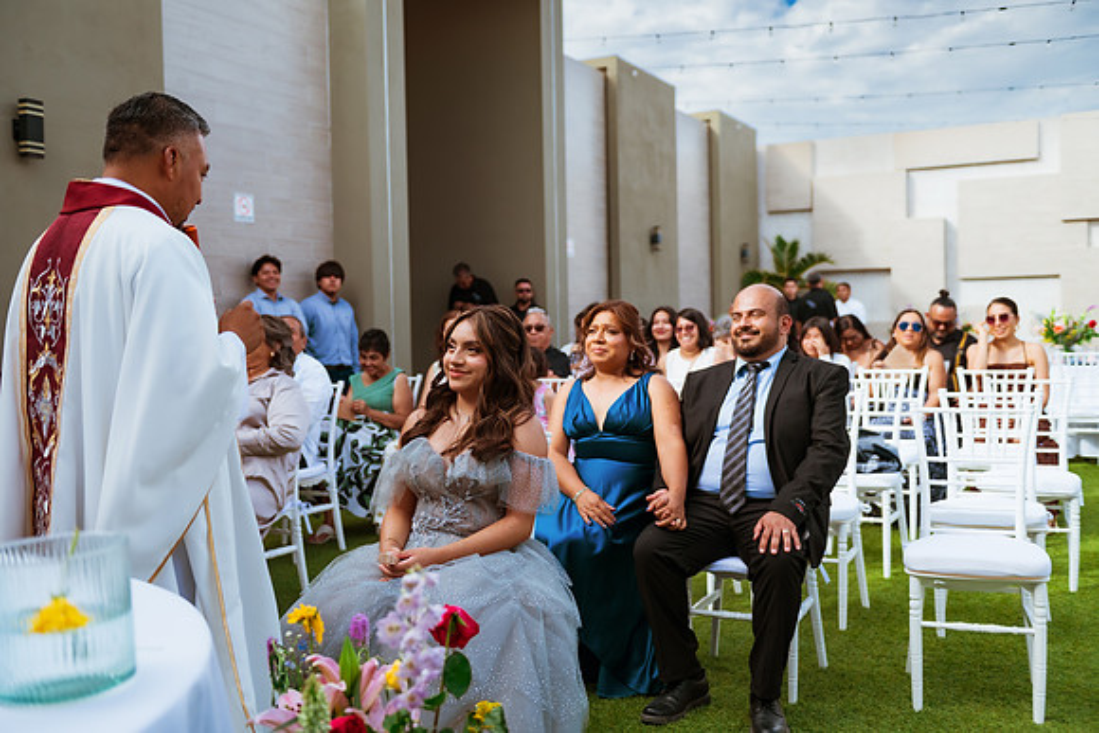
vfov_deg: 36.9
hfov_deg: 53.1
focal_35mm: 36
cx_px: 550
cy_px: 366
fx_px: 1099
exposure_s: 1/1250
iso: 100
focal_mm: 36
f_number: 2.8
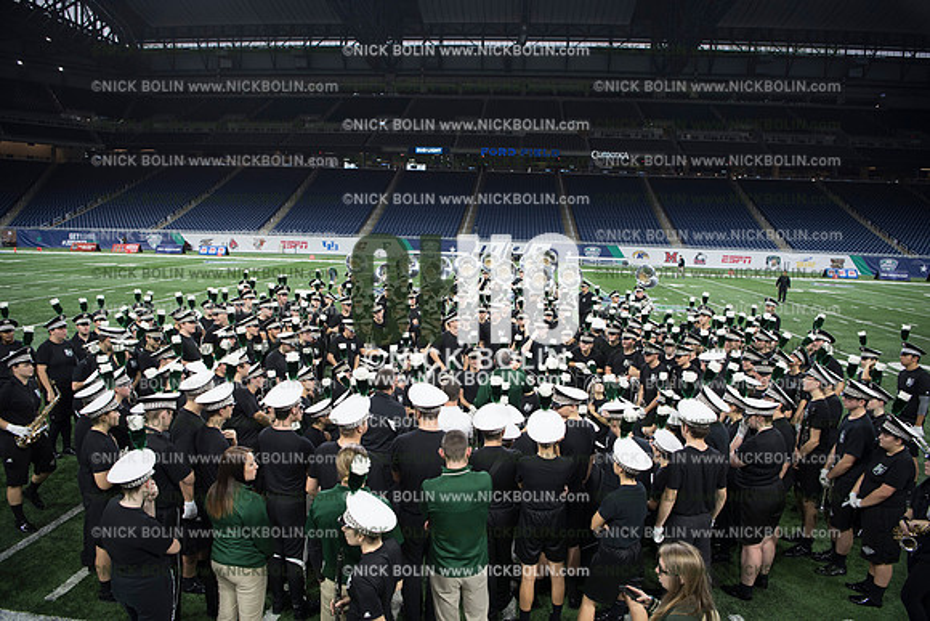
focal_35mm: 24
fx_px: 620
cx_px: 465
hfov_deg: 73.7
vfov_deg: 53.2
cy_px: 310
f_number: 3.2
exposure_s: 1/500
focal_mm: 24
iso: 800
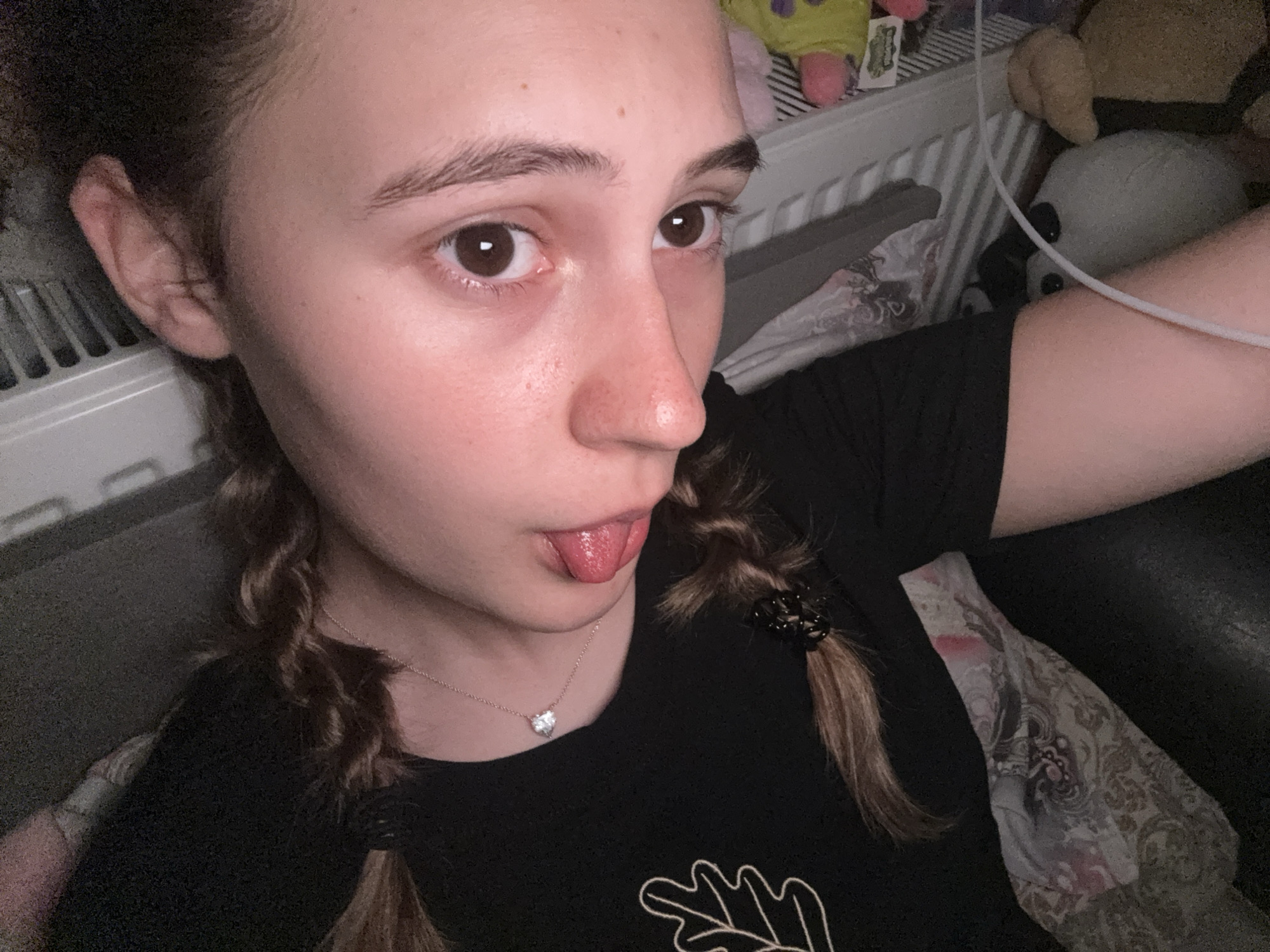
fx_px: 844
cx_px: 635
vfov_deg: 58.9
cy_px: 476
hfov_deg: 73.9
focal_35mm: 23
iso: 250
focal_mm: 2.69
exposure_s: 1/30
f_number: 1.9
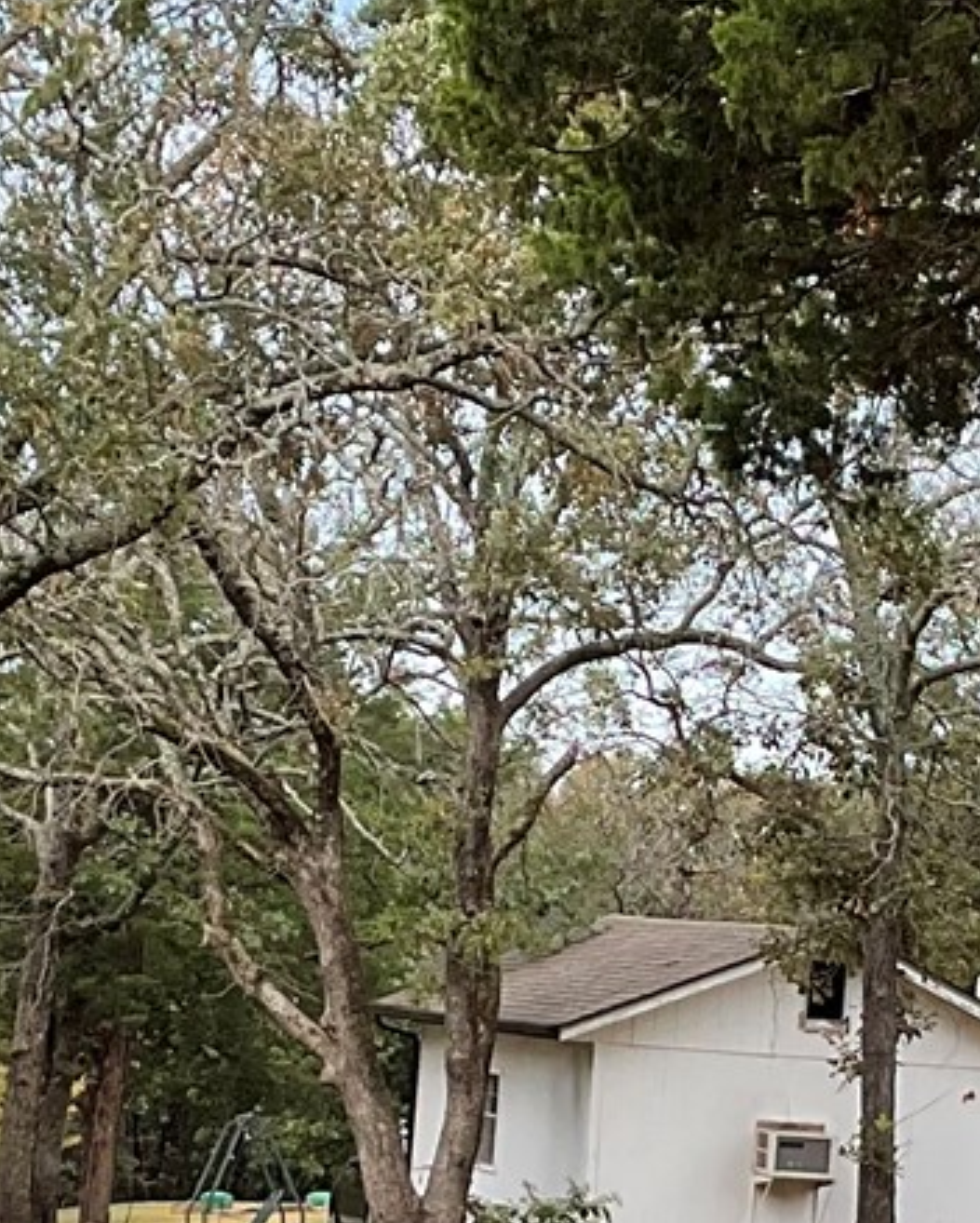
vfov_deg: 15.3
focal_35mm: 124
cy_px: 1187
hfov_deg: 12.4
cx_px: 824
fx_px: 4491
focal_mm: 3
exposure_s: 1/486
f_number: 1.8
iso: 16
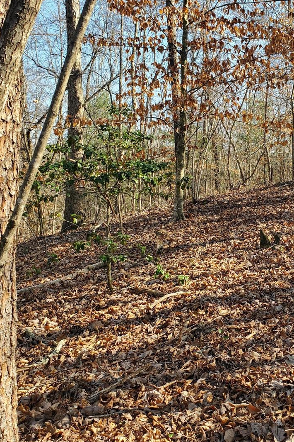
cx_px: 236
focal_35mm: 39
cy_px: 200
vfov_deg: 49.5
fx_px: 478
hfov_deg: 33.2
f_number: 2.4
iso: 50
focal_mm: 4.3
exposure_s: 1/352
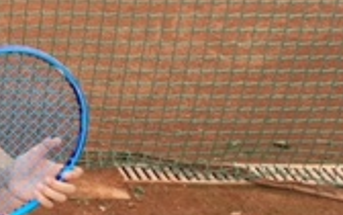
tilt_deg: -15.9
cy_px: -74
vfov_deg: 10.9
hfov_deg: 15.2
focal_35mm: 117
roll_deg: -1.2
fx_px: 1094
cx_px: -294
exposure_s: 1/128
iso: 25
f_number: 2.2
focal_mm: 4.15
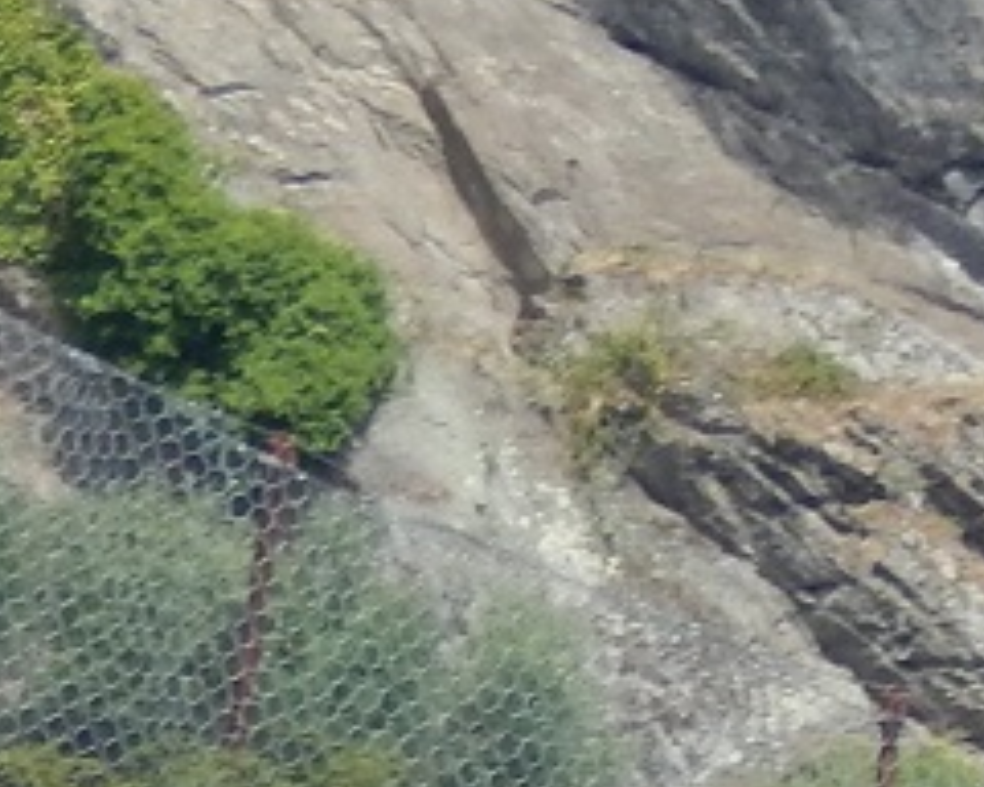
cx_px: 543
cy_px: 2023
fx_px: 37714
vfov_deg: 1.2
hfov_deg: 1.5
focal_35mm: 1295
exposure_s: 1/320
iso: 125
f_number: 5.4
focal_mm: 37.1
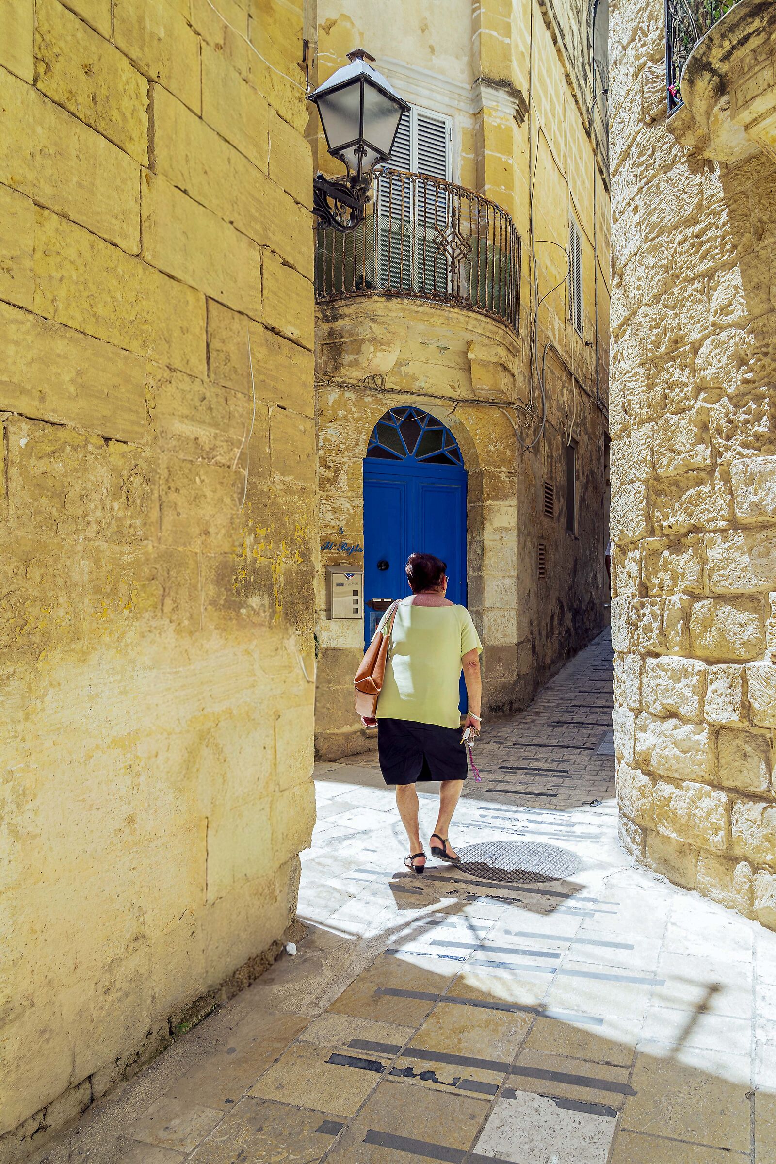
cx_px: 388
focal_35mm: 24
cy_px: 582
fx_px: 776
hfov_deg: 53.1
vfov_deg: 73.7
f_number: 8
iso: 125
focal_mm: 24
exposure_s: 1/100
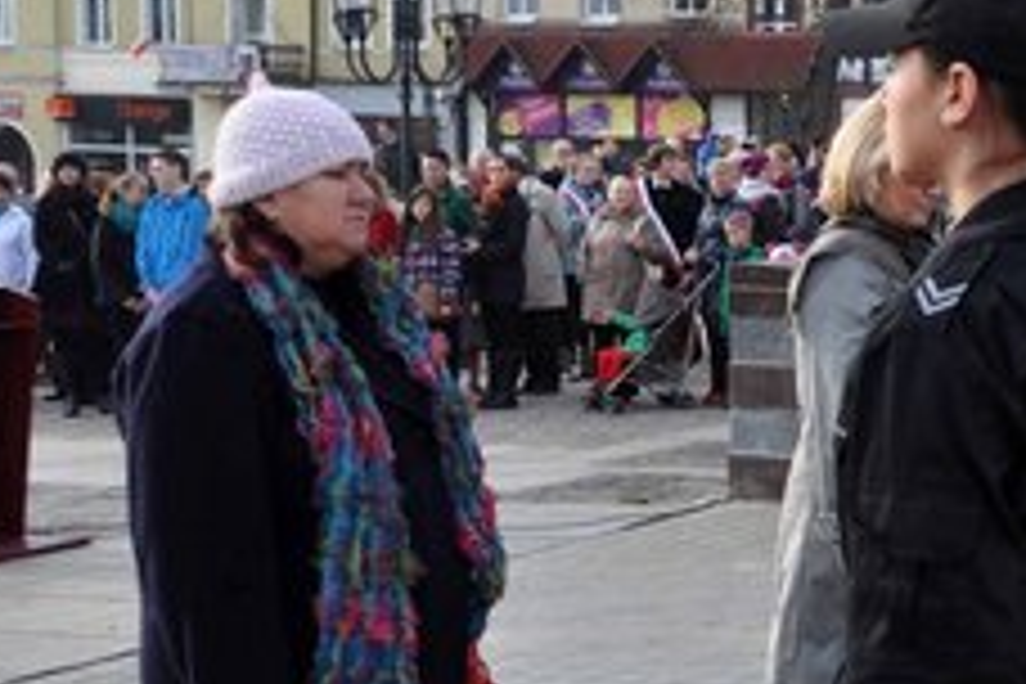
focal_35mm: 94
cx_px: 1318
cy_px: 513
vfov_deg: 14.5
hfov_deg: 20.0
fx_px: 2679
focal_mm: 22
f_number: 8
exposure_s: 1/250
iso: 200
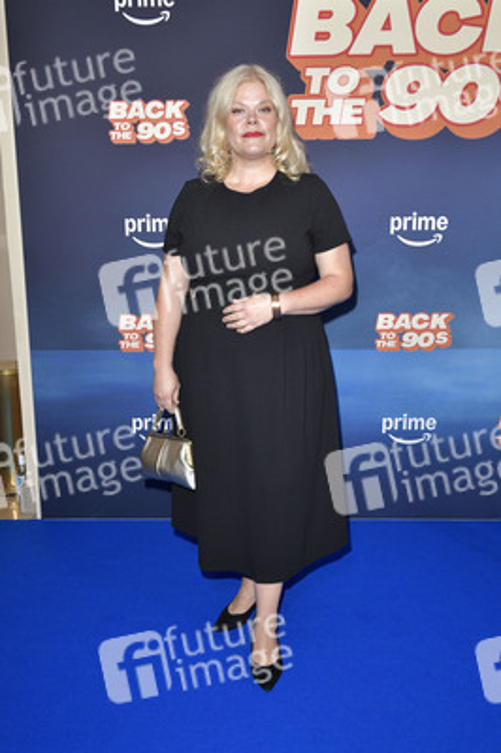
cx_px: 250
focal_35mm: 32
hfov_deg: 41.0
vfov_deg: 58.8
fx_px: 669
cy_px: 376
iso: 800
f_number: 6.3
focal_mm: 32
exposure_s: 1/200
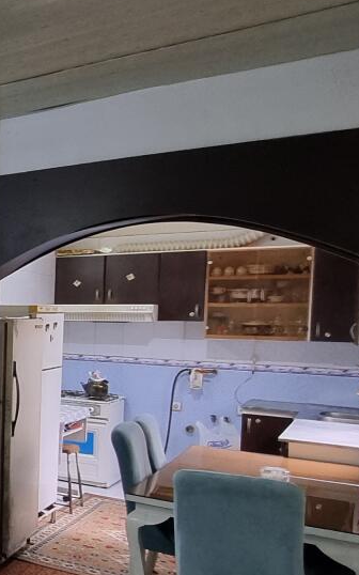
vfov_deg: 47.9
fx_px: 642
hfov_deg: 21.2
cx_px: -283
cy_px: 352
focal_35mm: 41
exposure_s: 1/50
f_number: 2.2
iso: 200
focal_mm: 1.74
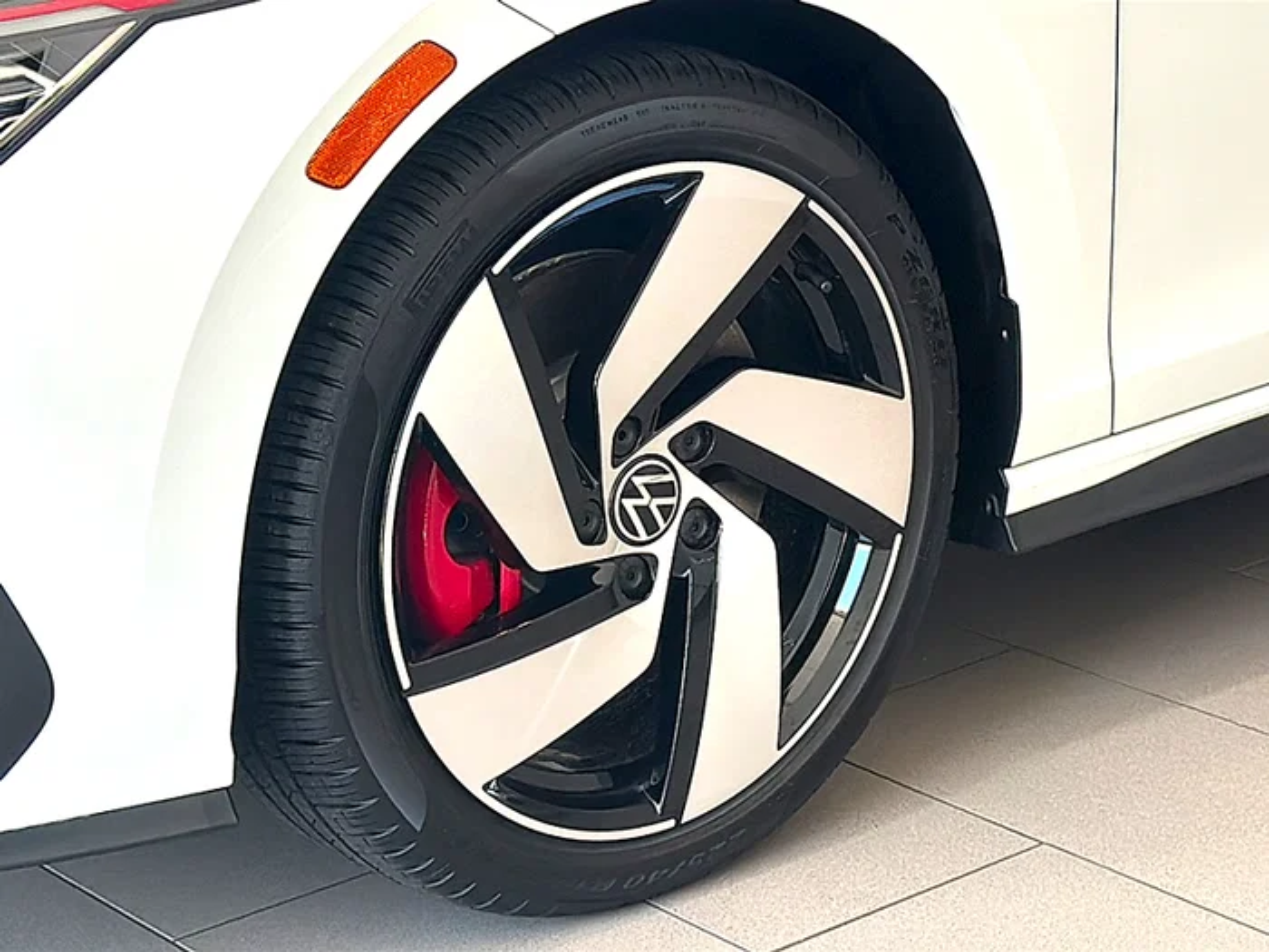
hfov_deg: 27.0
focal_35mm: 72
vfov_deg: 20.4
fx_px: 2639
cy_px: 476
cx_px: 634
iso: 80
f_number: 1.78
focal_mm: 6.86
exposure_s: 1/355
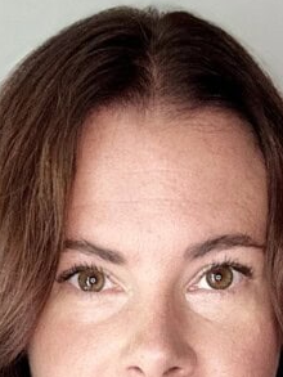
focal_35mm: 105
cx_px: 160
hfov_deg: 14.1
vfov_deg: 16.9
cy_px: 570
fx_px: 1144
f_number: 1.9
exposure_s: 1/60
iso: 100
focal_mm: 2.7
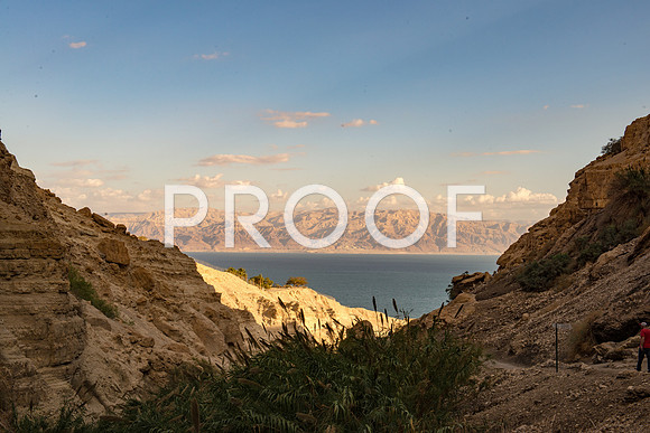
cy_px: 216
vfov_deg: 28.1
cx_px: 325
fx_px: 867
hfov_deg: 41.1
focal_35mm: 48
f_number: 11
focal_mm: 48
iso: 200
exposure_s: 1/125
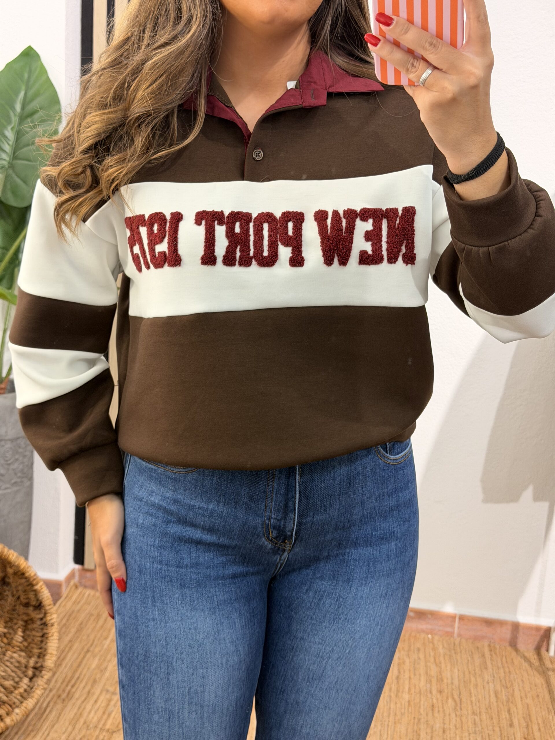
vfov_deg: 39.7
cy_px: 370
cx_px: 278
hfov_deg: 30.3
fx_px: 1026
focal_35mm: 48
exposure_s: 1/100
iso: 125
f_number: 1.78
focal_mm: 6.76
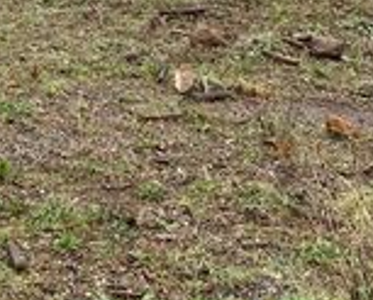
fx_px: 1172
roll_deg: -1.1
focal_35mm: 106
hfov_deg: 17.3
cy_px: -132
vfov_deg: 13.8
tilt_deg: -6.5
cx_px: -68
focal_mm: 4.25
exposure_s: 1/1362
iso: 32
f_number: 1.8
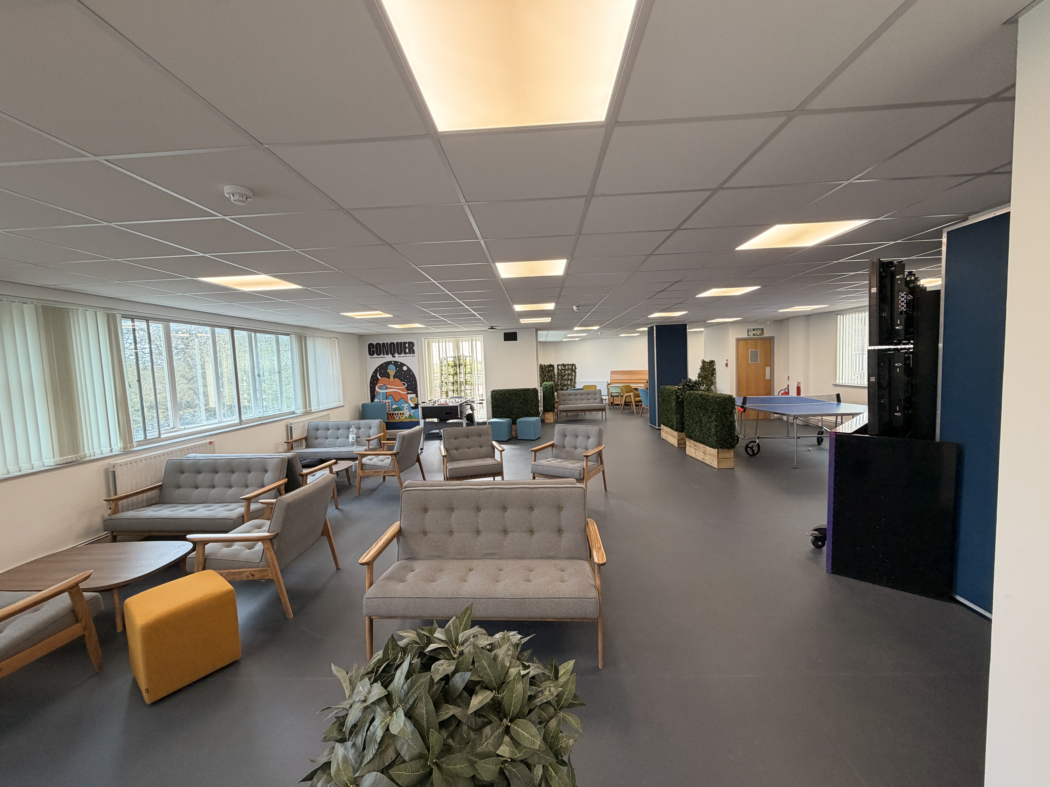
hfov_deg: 102.1
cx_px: 525
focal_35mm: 14
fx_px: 425
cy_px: 394
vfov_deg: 85.7
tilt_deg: -4.7
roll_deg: +2.9
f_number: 2.2
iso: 160
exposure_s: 1/100
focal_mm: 2.22
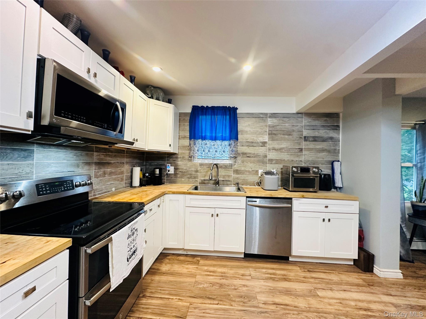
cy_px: 160
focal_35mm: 14
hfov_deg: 102.1
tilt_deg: +1.0
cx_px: 213
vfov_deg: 85.7
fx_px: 172
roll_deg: -2.6
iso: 200
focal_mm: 2.22
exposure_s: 1/60
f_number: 2.2
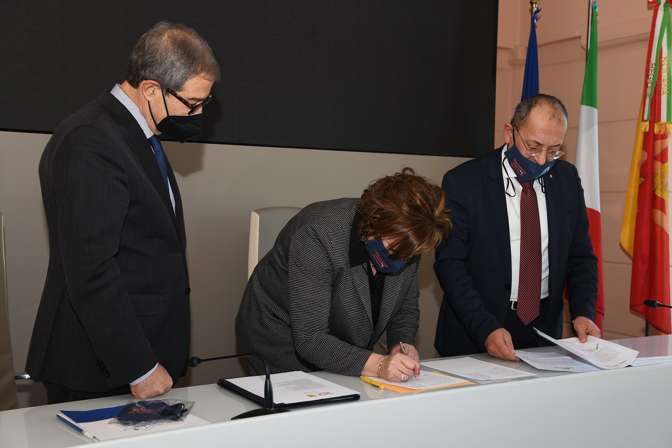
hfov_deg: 42.7
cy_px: 224
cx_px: 336
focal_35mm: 46
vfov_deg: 29.2
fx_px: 859
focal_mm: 46
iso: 400
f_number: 5.6
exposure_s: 1/80
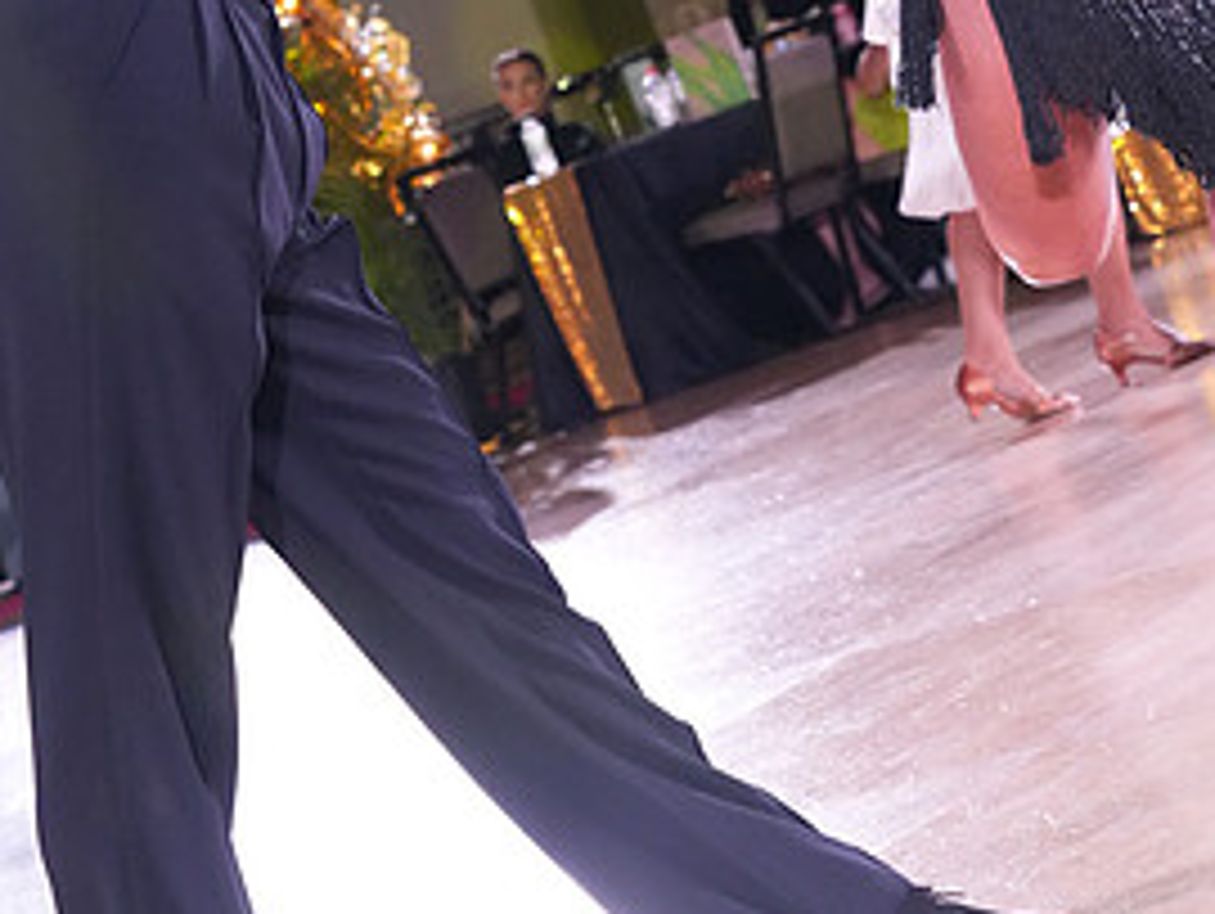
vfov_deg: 11.2
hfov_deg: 15.2
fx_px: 4567
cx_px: 614
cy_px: -180
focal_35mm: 130
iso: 6400
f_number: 5.6
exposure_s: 1/250
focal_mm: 63
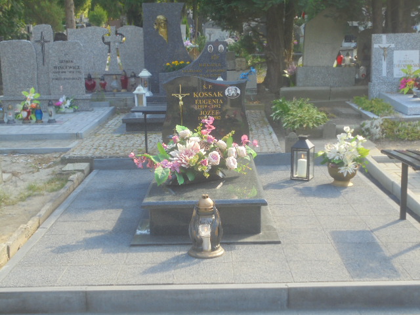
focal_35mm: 49
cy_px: 158
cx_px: 210
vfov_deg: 29.7
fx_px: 595
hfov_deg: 38.9
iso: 100
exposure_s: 1/60
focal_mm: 8.9
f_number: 4.8
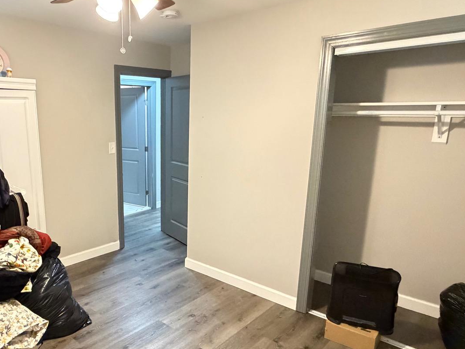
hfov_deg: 64.1
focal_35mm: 27
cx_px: 166
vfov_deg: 51.2
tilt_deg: -13.8
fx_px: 363
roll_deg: +0.8
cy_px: 197
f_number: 2.2
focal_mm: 2.22
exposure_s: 1/60
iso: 1250
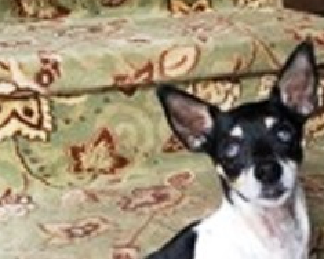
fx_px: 738
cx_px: 251
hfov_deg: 24.4
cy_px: 260
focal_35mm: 77
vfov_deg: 19.3
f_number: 2.2
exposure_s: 1/30
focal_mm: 4.15
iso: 50
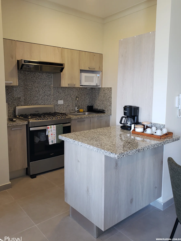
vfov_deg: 63.4
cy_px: 114
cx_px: 88
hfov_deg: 49.7
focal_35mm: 28
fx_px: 195
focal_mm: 4.3
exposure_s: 1/60
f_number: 2.4
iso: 160
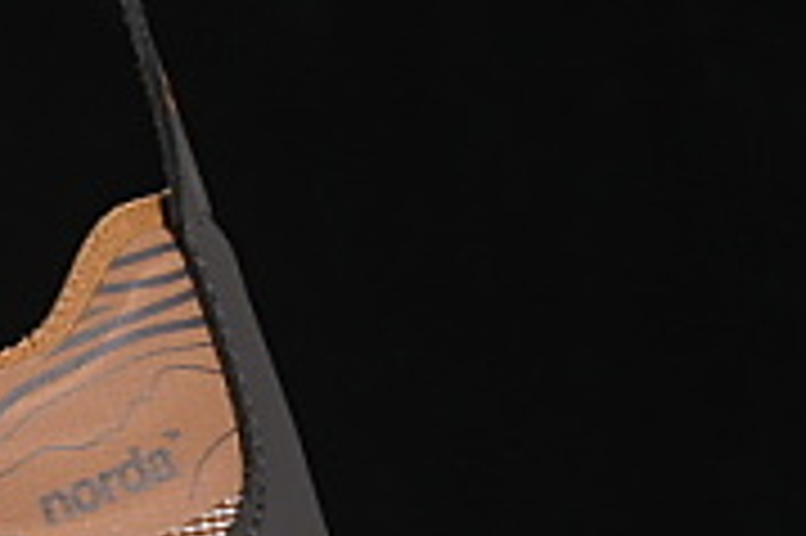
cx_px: -738
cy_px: 439
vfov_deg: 4.1
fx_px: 7516
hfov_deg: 6.0
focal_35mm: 336
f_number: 7.1
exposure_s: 1/60
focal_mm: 50
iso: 160
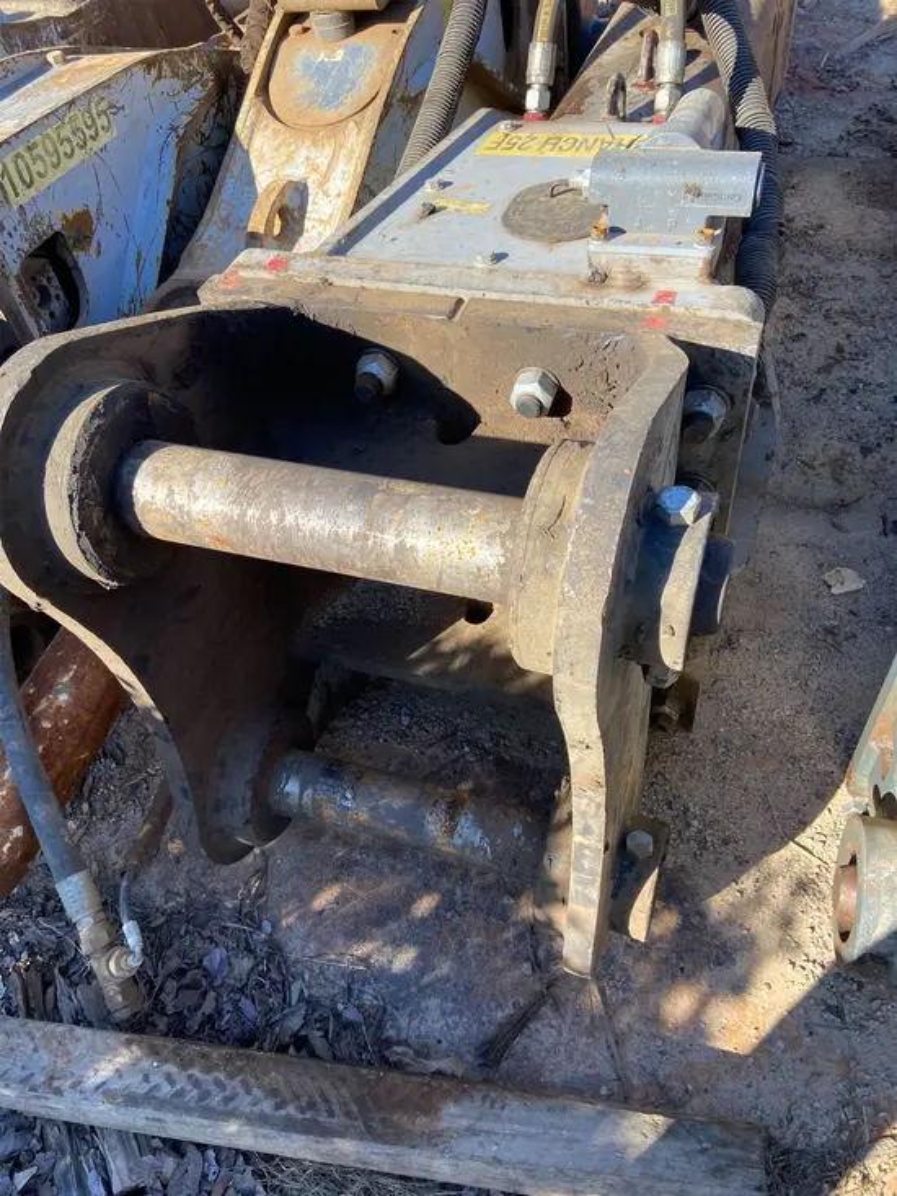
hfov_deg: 53.1
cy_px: 598
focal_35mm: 26
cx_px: 448
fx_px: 898
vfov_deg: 67.3
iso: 32
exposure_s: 1/788
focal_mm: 4.25
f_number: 1.8
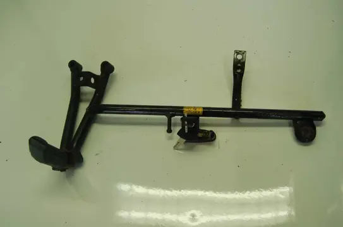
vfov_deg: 38.2
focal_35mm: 34
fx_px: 328
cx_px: 172
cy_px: 114
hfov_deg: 55.2
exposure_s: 1/125
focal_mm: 23
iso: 400
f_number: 5.6
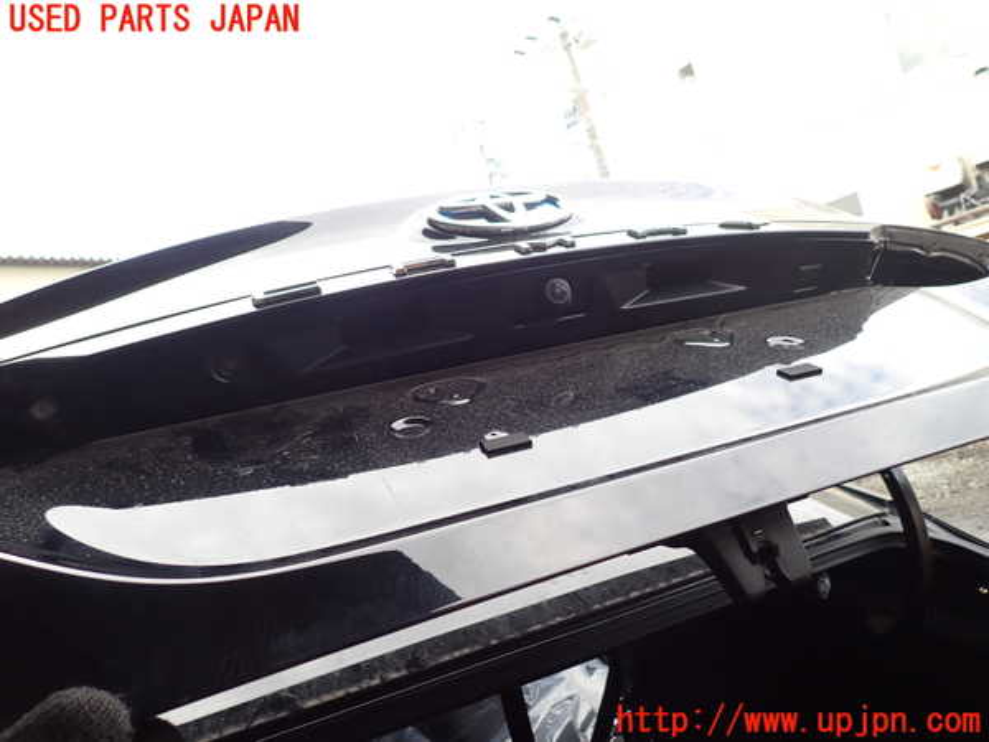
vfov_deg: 54.9
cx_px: 494
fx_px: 714
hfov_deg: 69.4
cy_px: 371
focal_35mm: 25
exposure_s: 1/200
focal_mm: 4.5
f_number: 2.8
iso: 100
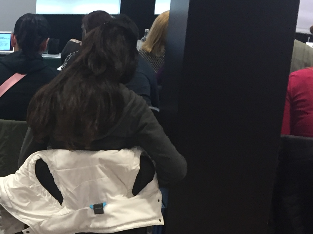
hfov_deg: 19.9
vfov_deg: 15.7
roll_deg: -1.1
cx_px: -83
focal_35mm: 91
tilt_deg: -19.2
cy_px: 268
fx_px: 823
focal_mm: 4.15
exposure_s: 1/33
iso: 160
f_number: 2.2
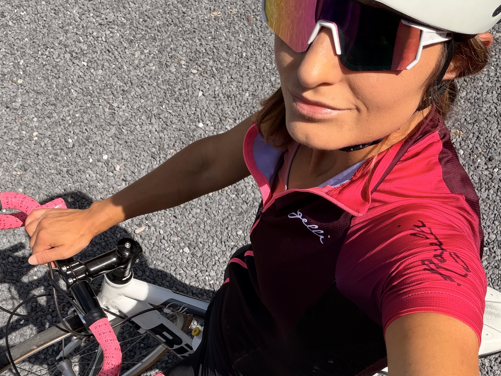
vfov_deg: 34.0
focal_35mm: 41
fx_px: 593
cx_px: 253
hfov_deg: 45.8
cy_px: 303
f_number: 1.9
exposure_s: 1/1449
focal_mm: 2.71
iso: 25
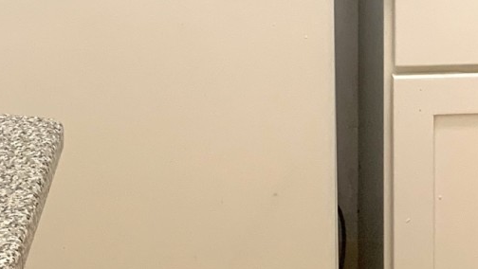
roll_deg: -0.2
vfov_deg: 10.2
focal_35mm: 115
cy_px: -136
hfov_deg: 18.6
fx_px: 1458
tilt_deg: -11.6
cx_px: 322
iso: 100
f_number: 1.8
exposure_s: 1/60
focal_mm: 4.25
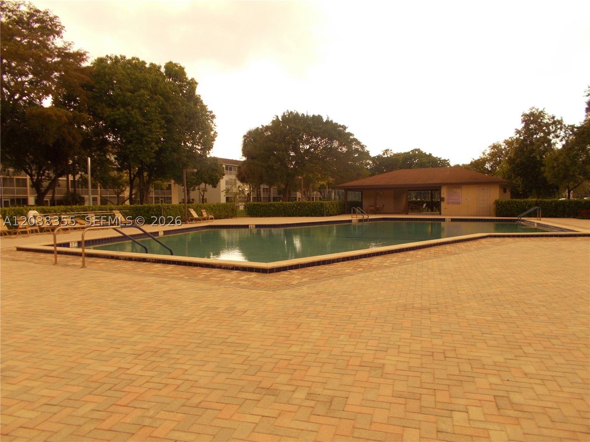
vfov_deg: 53.1
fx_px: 443
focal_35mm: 26
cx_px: 295
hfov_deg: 67.3
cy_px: 221
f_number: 3.2
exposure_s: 1/160
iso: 80
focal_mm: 4.6
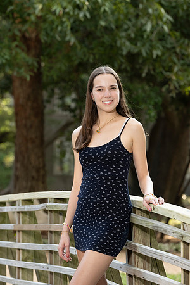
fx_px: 1583
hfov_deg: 6.9
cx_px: 95
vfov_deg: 10.3
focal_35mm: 200
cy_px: 142
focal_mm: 200
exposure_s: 1/200
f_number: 8
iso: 1250
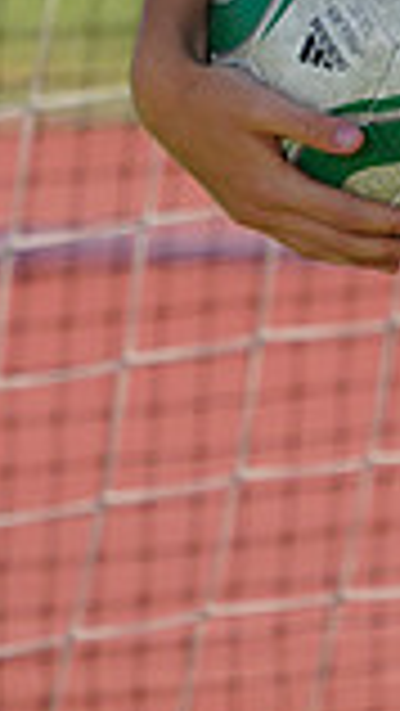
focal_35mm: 1317
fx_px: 24807
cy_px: -292
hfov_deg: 0.9
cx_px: 773
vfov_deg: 1.6
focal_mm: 342
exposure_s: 1/250
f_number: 11
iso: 200
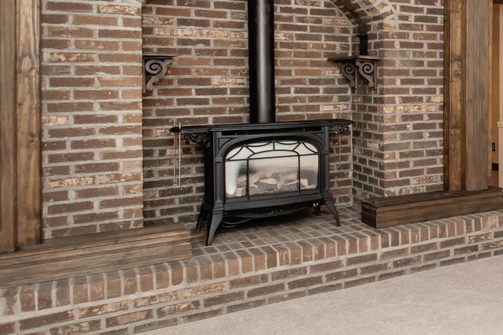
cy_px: 153
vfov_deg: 31.9
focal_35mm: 42
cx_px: 607
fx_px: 587
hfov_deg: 35.9
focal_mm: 17
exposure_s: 1/125
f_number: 4
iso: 640
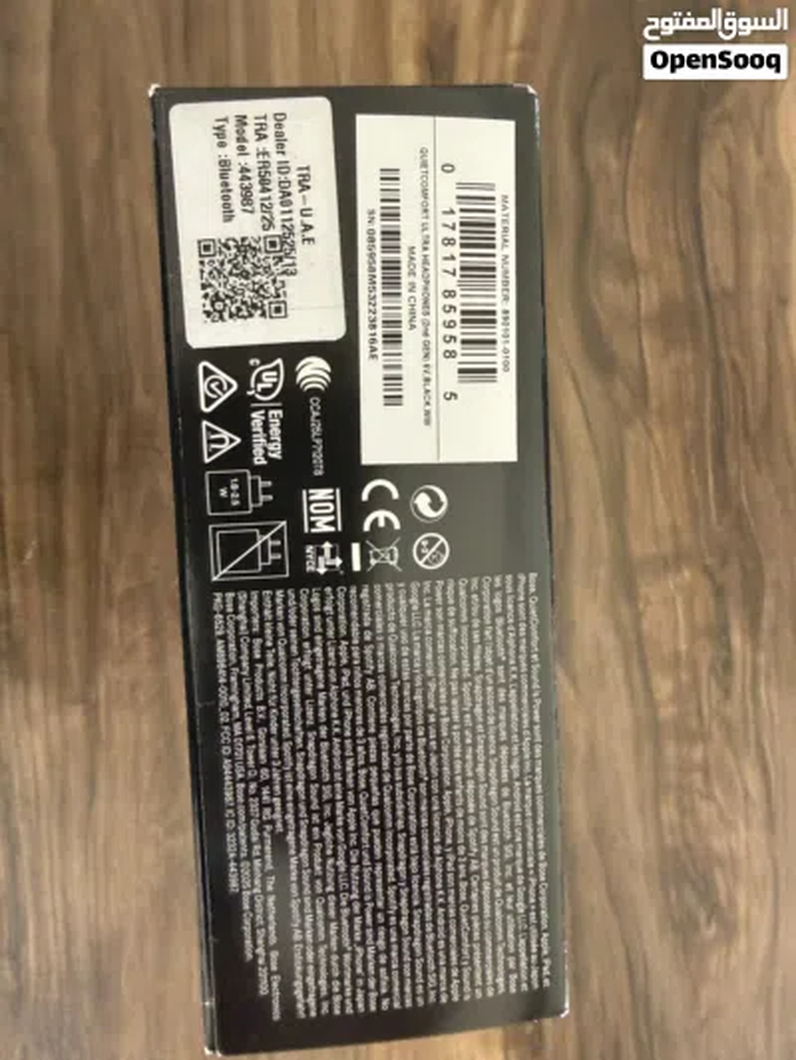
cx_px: 398
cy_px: 530
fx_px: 736
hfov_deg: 56.8
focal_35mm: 24
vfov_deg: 71.6
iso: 500
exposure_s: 1/60
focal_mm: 2.22
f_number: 2.2
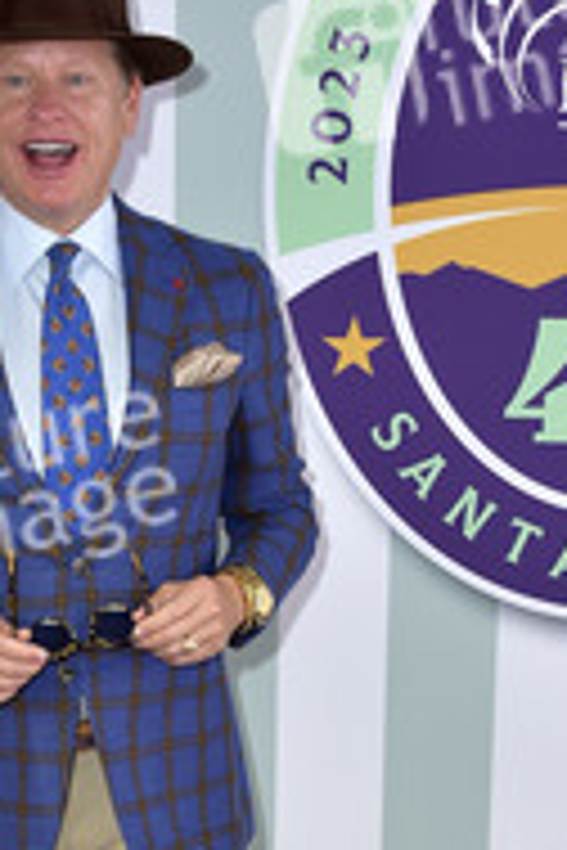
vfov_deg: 26.0
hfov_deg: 17.7
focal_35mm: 76
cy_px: 724
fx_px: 1795
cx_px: 79
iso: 250
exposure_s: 1/250
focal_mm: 36
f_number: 6.3
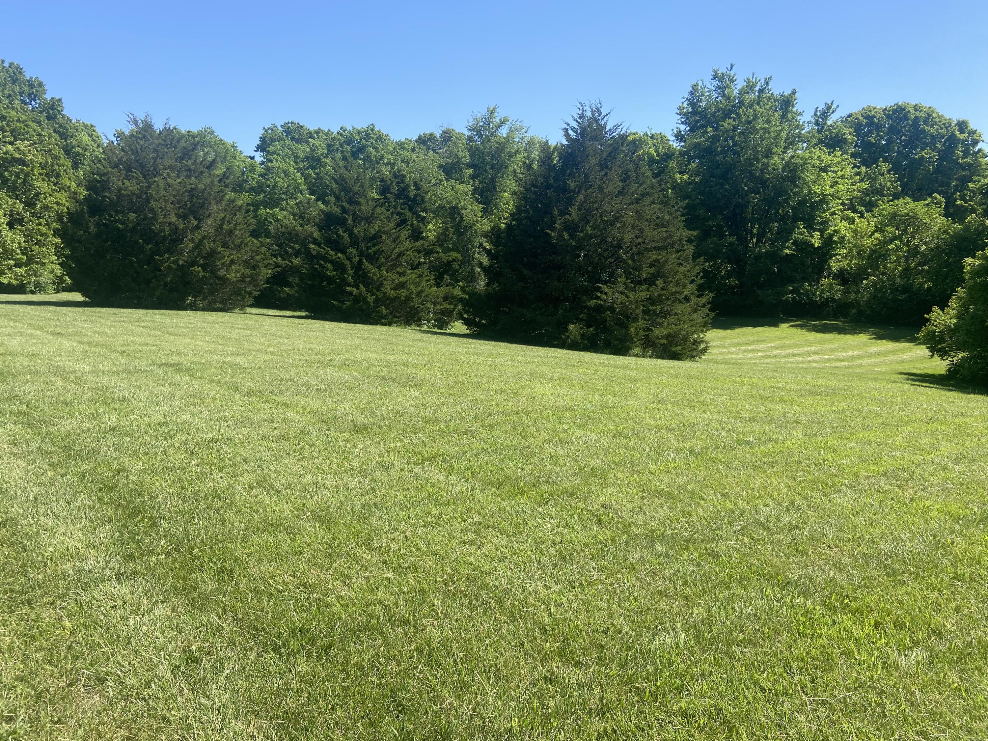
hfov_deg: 67.3
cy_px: 370
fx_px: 742
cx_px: 494
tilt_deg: -12.1
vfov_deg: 53.1
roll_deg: +3.1
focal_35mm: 26
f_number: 1.8
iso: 32
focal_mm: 4.25
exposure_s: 1/1653
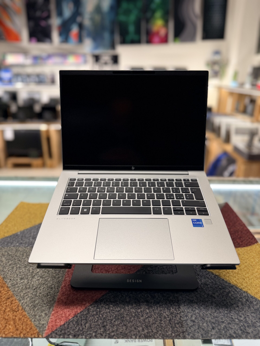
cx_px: 130
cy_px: 173
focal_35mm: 24
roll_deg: -0.8
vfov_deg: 71.6
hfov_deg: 56.8
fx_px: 240
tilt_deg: -21.4
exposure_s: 1/100
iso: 100
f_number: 1.78
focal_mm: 6.76
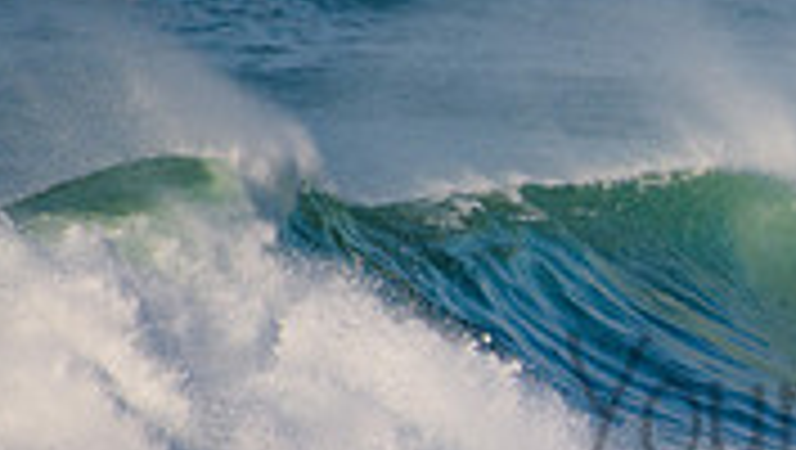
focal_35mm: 1716
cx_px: 1030
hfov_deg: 1.3
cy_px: 362
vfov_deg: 0.7
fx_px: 36257
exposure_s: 1/1600
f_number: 5.6
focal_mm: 500
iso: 125
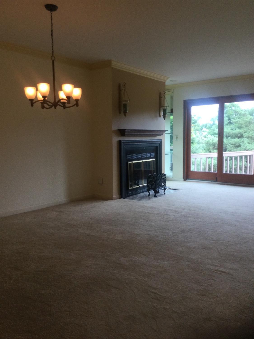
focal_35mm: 31
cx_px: 127
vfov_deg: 58.4
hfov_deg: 45.4
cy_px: 170
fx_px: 303
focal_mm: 3.3
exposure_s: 1/30
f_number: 2.4
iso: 32
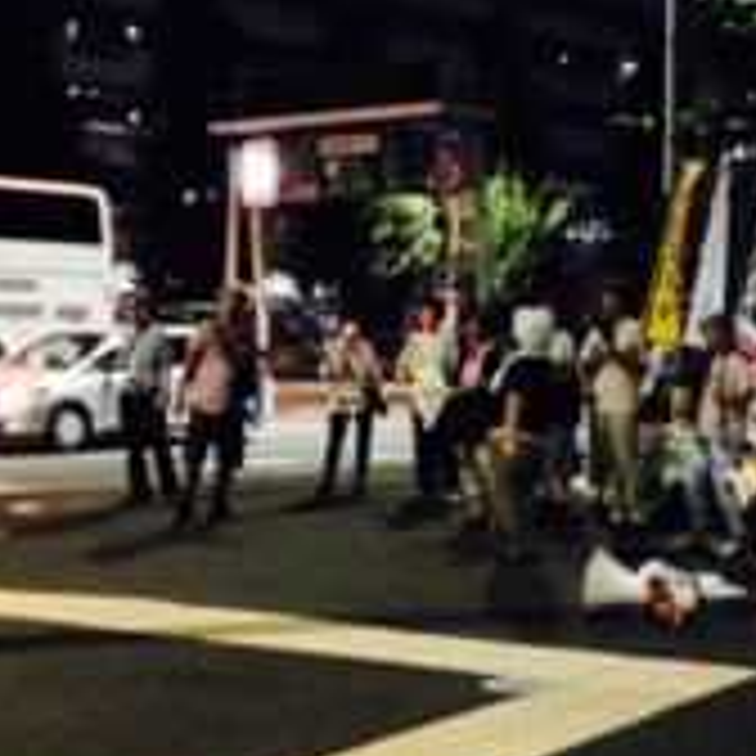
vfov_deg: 22.2
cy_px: 428
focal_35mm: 78
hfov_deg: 21.8
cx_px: 644
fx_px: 1927
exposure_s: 1/15
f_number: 2.4
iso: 800
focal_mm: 4.12
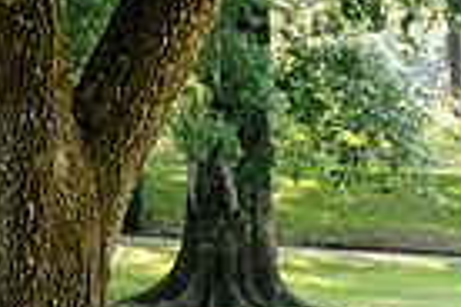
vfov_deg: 2.9
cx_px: 889
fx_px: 6044
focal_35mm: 472
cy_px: 621
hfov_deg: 4.3
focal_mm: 75
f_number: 5.3
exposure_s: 1/400
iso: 800
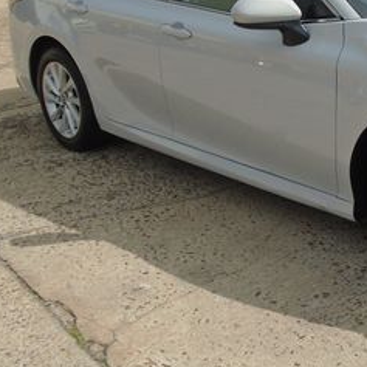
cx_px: 375
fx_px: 744
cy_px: 85
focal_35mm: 62
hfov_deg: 26.1
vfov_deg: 27.3
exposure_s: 1/250
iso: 100
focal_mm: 4.6
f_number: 8
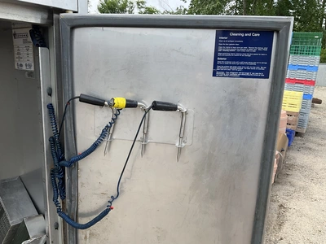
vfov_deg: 48.2
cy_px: 122
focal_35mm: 29
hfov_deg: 61.7
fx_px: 273
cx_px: 163
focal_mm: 3
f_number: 1.8
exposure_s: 1/606
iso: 25
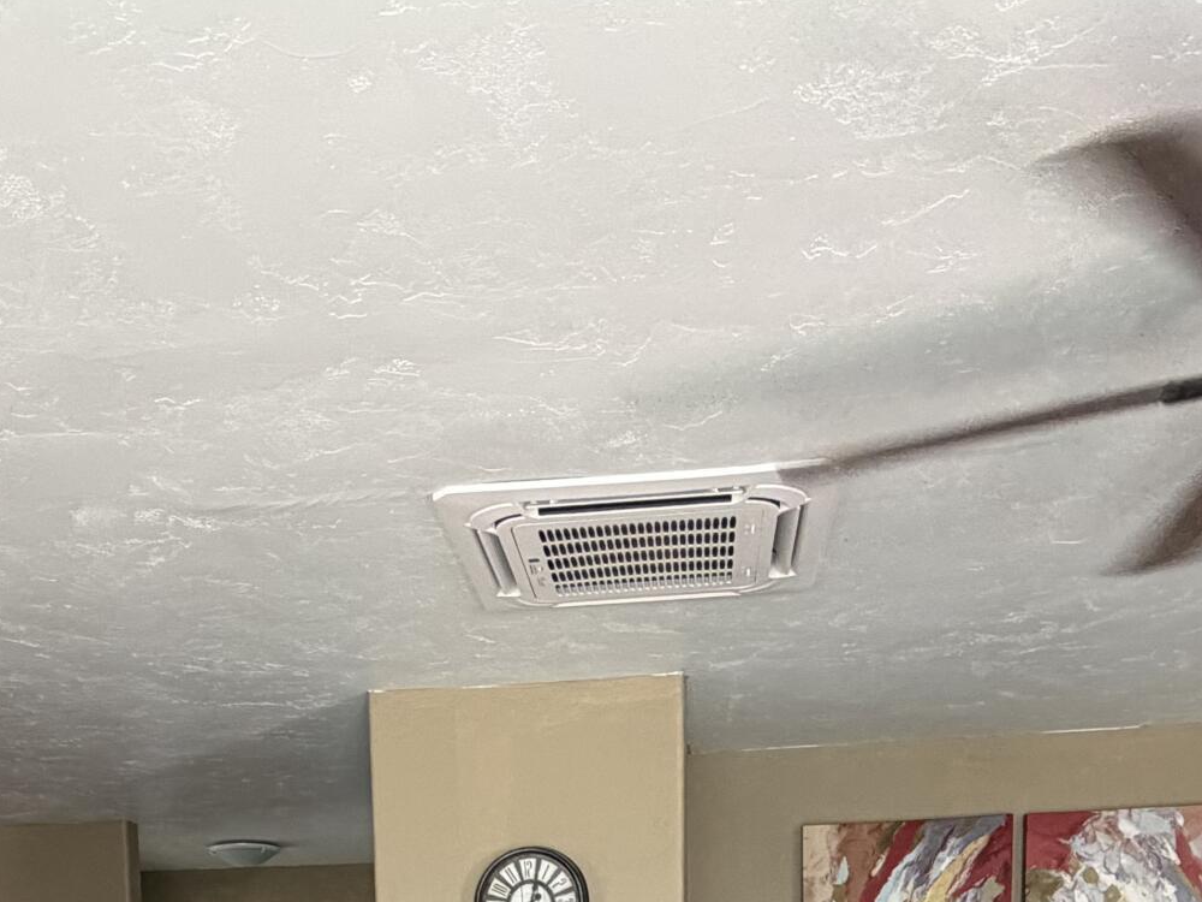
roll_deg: +0.6
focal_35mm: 42
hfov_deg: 44.6
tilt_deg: -8.9
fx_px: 1458
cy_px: 1283
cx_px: 506
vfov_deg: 26.7
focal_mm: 2.22
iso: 250
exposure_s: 1/121
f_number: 2.2
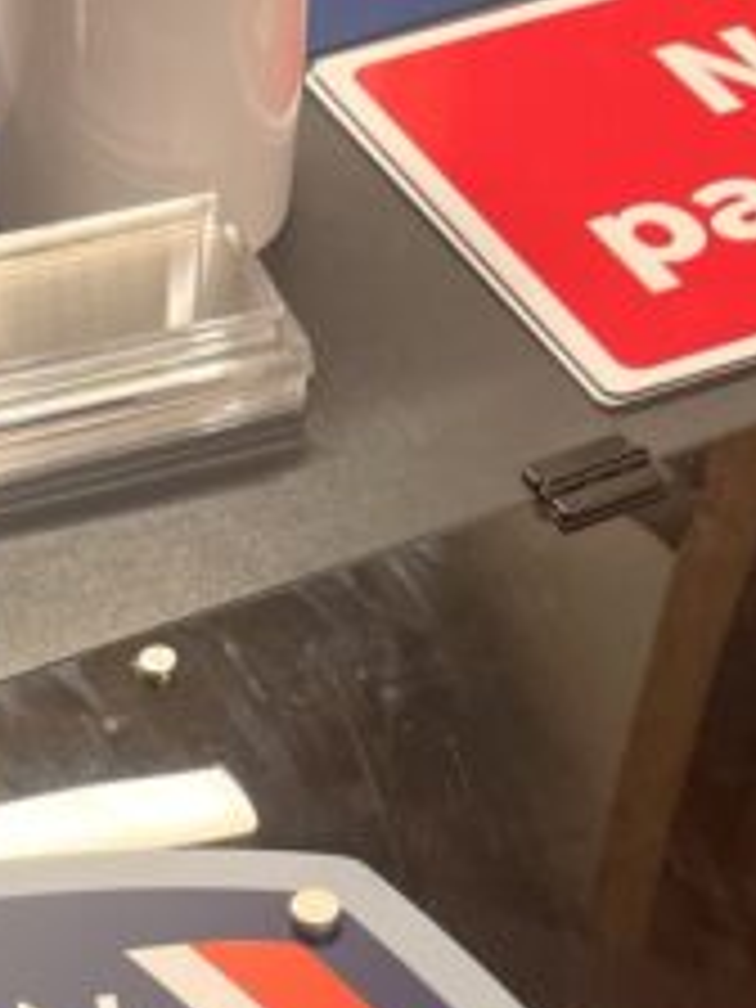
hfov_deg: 15.5
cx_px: -81
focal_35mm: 93
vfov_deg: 17.3
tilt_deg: -59.9
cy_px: 1796
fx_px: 2708
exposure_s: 1/100
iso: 125
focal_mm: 5.7
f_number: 1.5
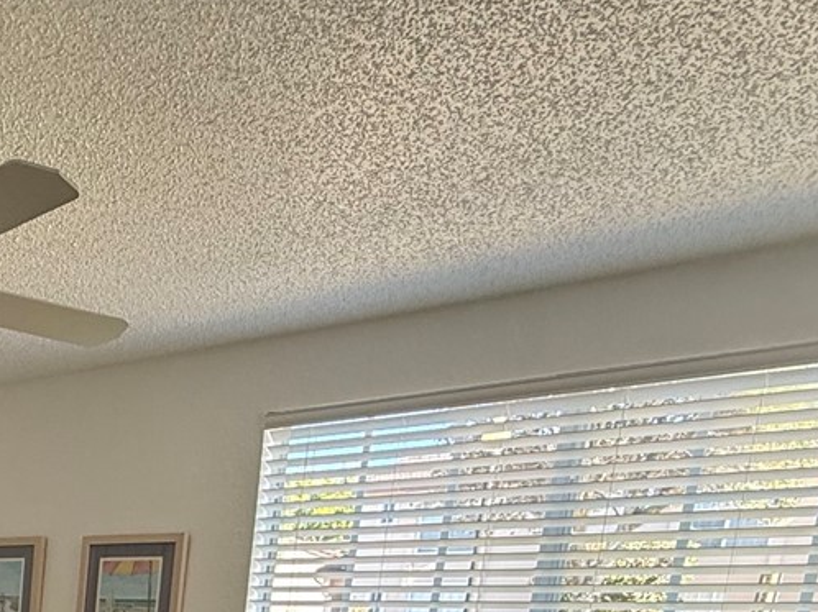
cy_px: 811
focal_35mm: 45
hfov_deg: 32.1
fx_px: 1063
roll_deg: -2.0
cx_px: -243
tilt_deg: -10.3
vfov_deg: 26.8
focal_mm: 2.22
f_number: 2.2
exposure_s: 1/99
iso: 160
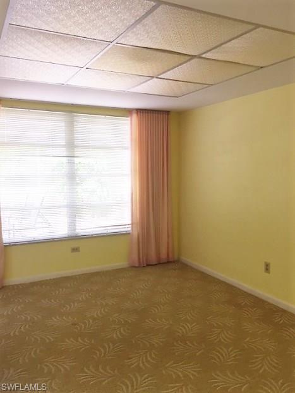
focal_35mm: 29
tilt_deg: -4.4
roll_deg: -1.0
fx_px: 330
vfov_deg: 61.7
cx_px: 148
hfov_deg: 48.2
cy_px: 196
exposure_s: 1/120
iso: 50
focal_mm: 4.15
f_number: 2.2
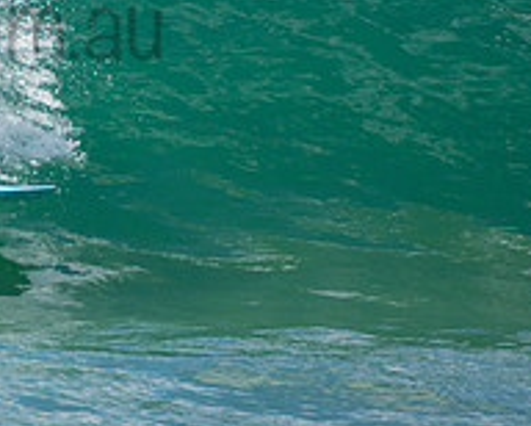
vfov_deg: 0.9
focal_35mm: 1701
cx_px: -130
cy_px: -4
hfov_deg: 1.1
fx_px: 26759
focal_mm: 400
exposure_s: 1/2000
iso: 450
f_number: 5.6
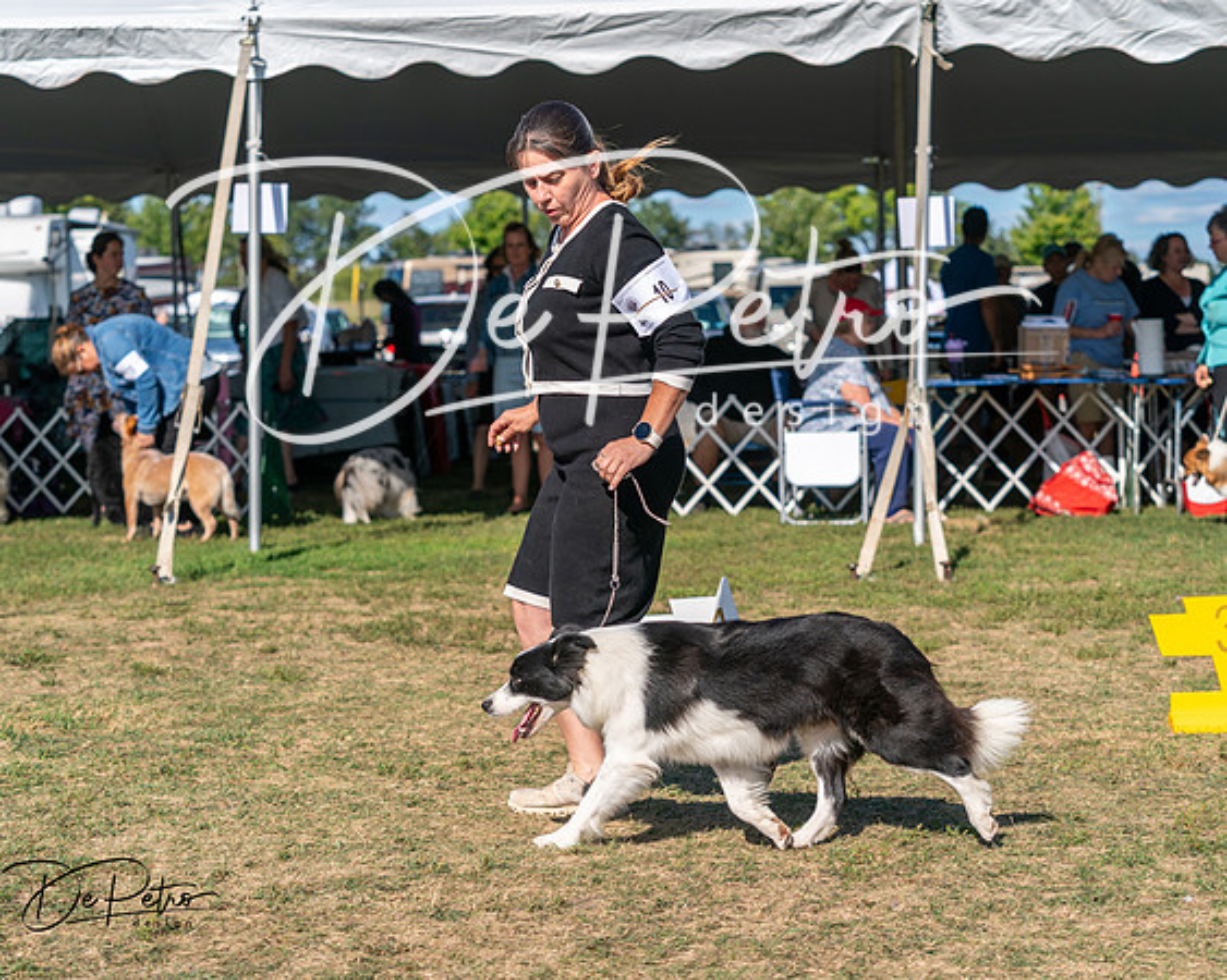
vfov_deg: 19.4
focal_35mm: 79
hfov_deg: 24.2
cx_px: 614
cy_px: 490
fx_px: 2862
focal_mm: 70
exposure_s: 1/1250
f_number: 4.5
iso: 100
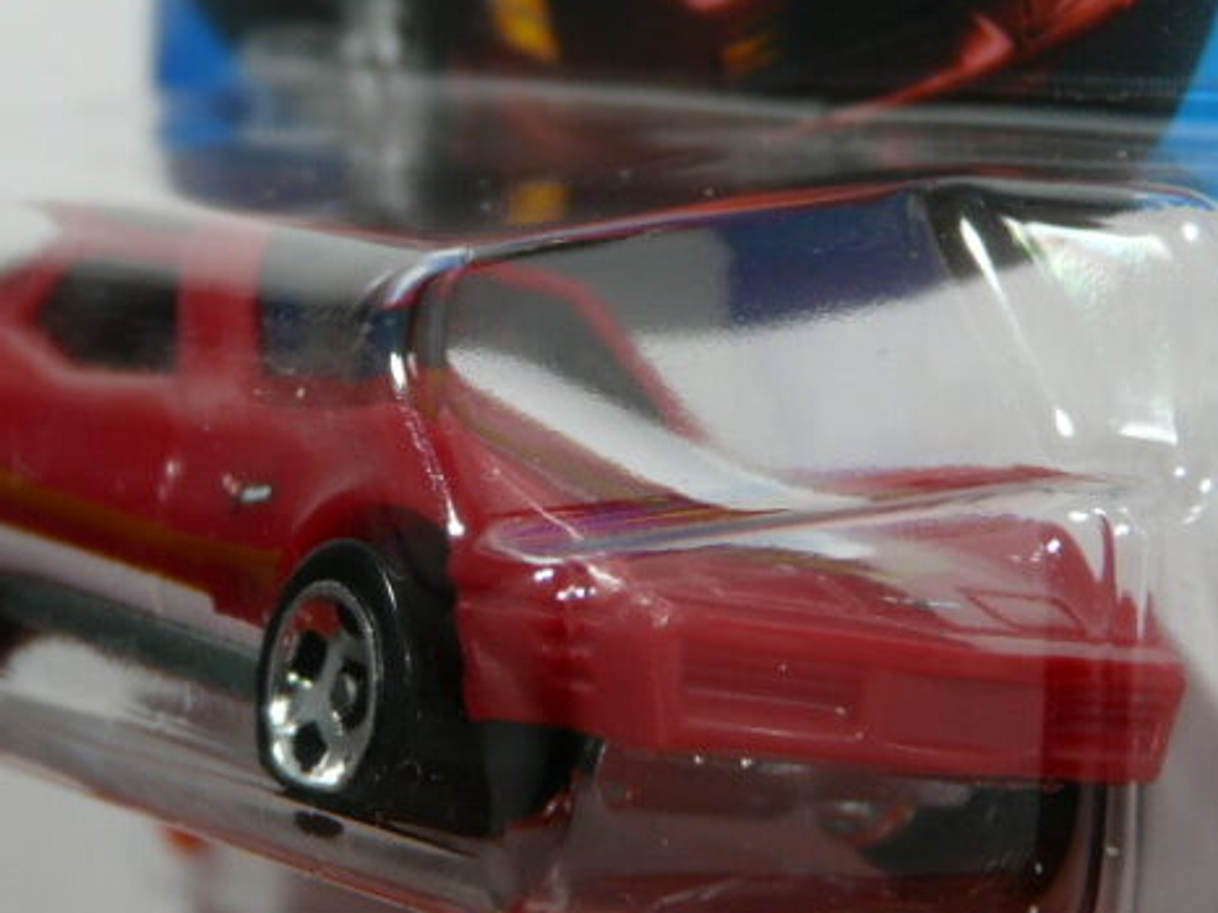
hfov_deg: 12.5
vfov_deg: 9.4
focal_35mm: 158
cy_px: 433
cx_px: 469
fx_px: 5558
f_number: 3.2
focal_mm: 12.6
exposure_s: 1/50
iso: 100
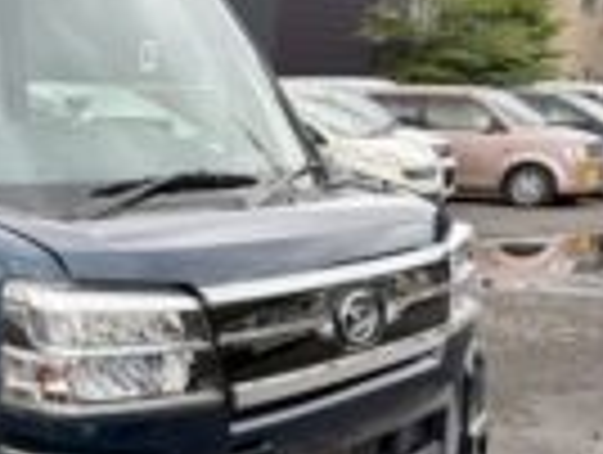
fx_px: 1187
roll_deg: +0.5
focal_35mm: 68
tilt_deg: -10.8
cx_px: -112
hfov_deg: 25.7
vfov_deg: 21.5
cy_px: 339
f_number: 1.6
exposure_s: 1/654
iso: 50
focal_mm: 5.96
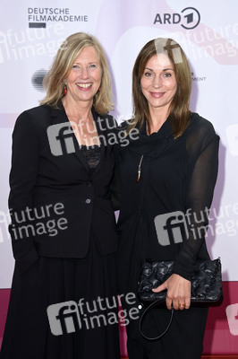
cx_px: 119
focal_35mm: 72
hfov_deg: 18.9
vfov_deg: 28.1
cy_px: 180
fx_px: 715
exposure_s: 1/250
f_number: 5.6
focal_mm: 72
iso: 400
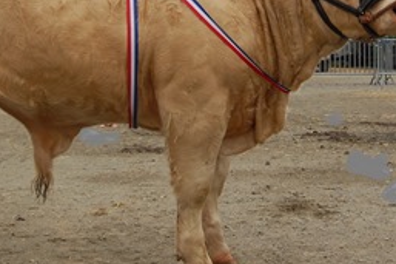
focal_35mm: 54
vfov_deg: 24.9
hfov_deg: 36.6
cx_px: 136
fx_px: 594
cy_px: 90
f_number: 6.3
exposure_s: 1/160
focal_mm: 22
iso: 200
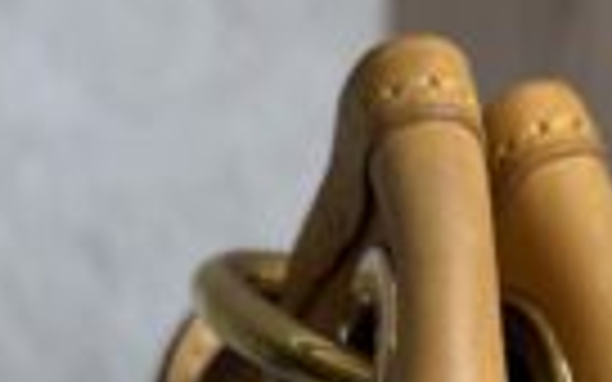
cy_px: 1182
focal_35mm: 150
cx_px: 675
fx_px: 2502
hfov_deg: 13.7
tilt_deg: -17.6
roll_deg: -1.5
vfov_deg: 7.6
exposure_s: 1/184
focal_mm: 6.76
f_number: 1.78
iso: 64
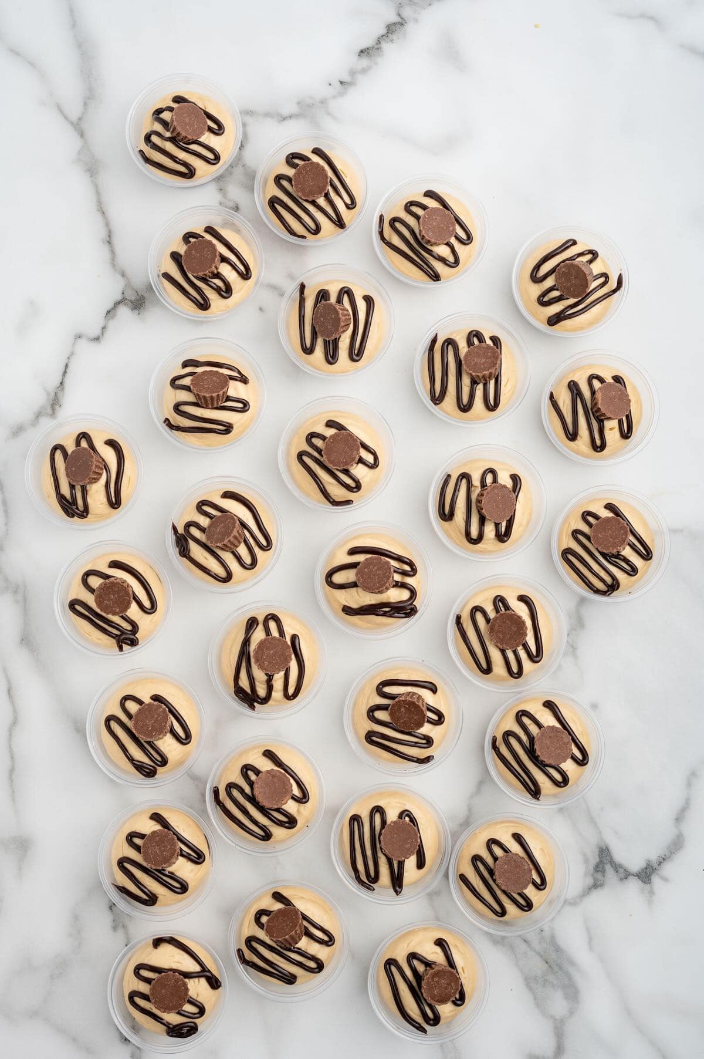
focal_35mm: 50
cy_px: 530
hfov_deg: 27.0
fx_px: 1469
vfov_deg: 39.6
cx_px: 352
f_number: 13
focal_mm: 50
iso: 125
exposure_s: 1/125
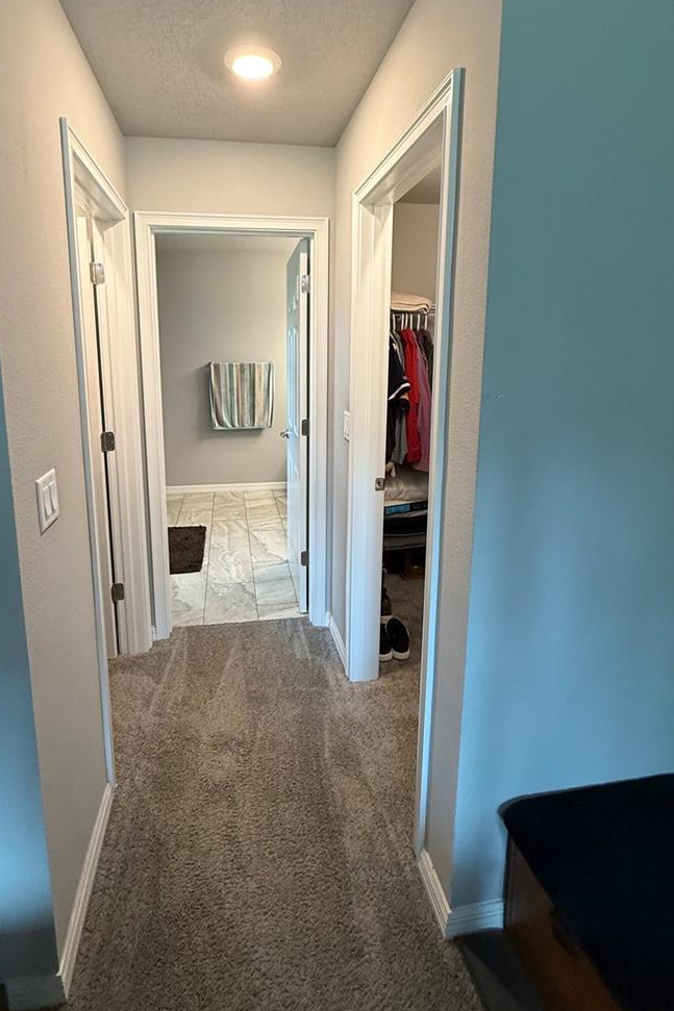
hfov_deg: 67.1
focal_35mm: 18
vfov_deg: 89.4
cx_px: 295
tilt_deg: -5.5
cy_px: 433
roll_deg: -0.4
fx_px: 506
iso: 200
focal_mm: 2.22
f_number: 2.2
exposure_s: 1/60
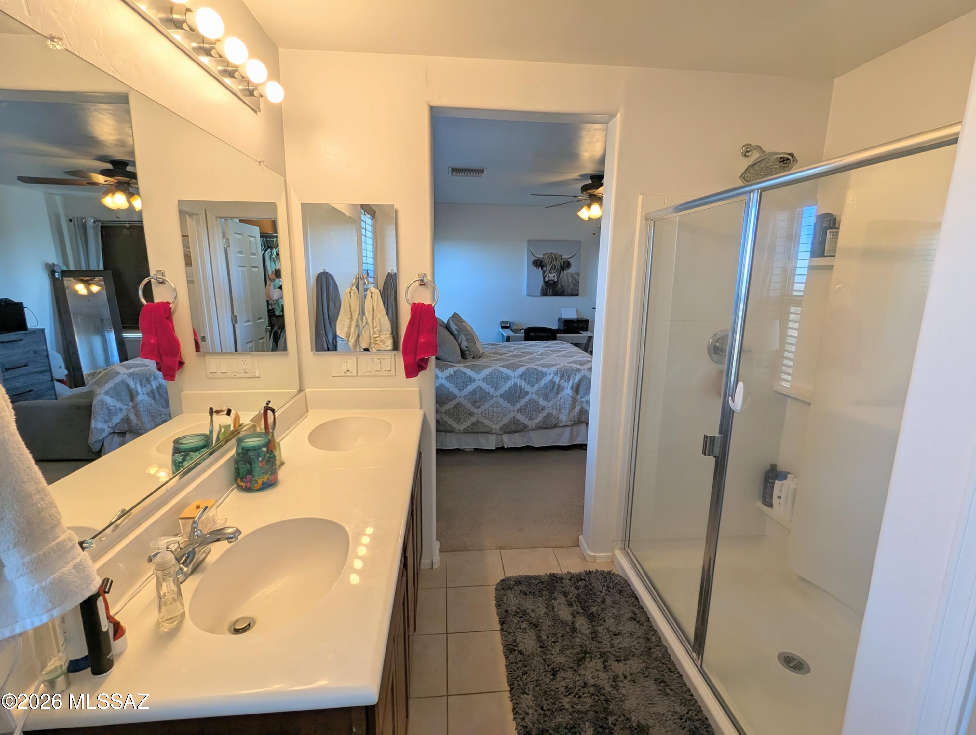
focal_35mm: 16
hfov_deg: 94.4
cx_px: 488
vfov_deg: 78.2
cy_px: 368
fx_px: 452
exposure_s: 1/120
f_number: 2.2
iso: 63
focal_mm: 2.35
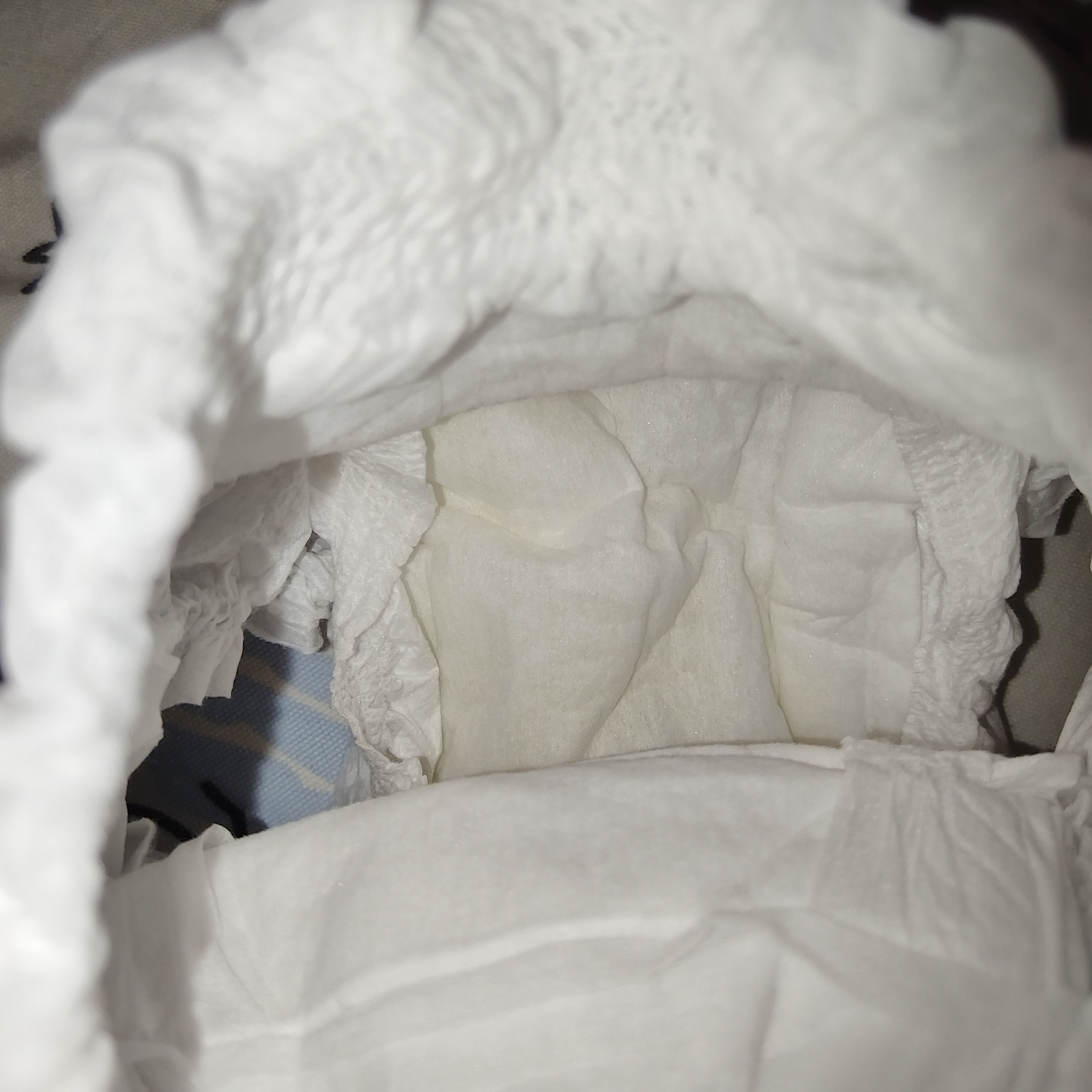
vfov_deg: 52.5
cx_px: 547
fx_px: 1106
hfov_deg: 52.5
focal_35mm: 31
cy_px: 519
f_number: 1.9
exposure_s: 1/100
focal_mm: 4.95
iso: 561
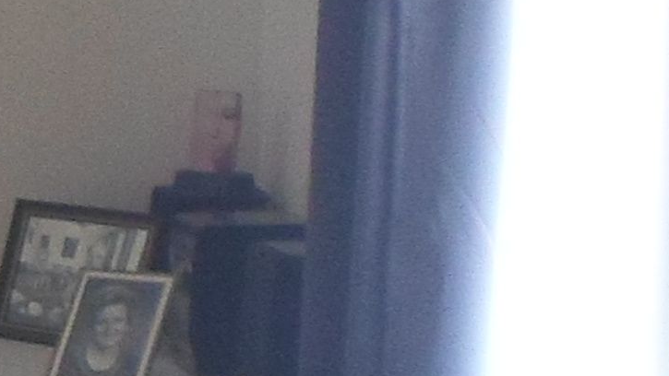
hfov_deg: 11.0
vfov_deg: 7.0
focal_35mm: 173
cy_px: 240
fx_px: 3069
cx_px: -794
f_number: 2.5
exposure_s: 1/30
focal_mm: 4.5
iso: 120
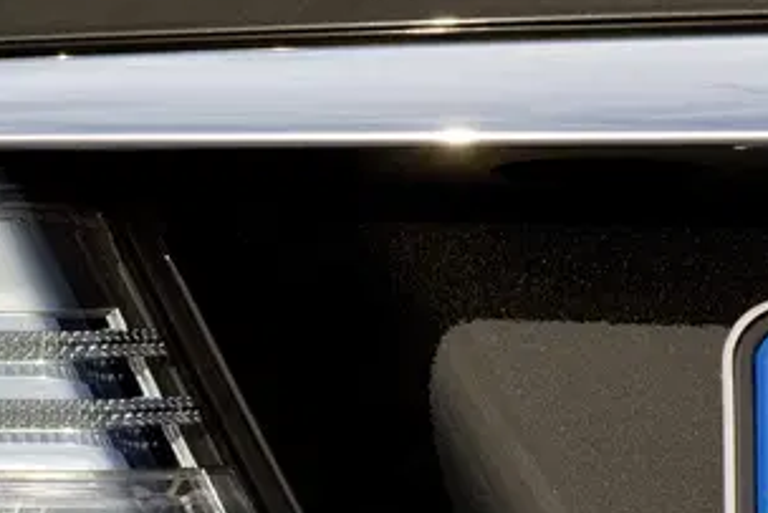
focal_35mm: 414
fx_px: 8836
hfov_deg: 4.9
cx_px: -712
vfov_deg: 3.3
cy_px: 445
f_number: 22
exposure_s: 1/20
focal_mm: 105
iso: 100
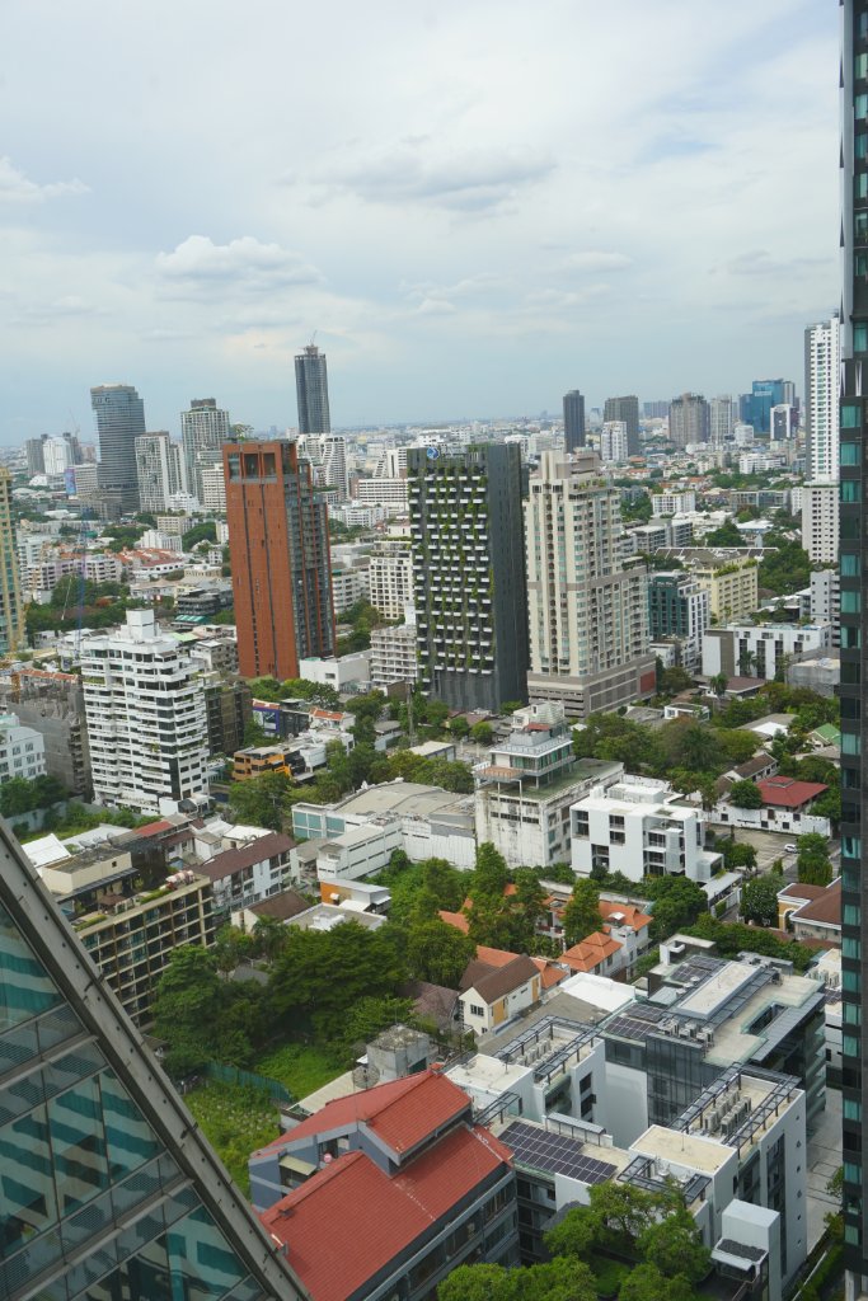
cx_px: 434
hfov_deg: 35.5
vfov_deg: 51.3
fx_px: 1356
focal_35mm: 38
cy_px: 650
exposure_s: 1/100
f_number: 7.1
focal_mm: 25
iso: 100
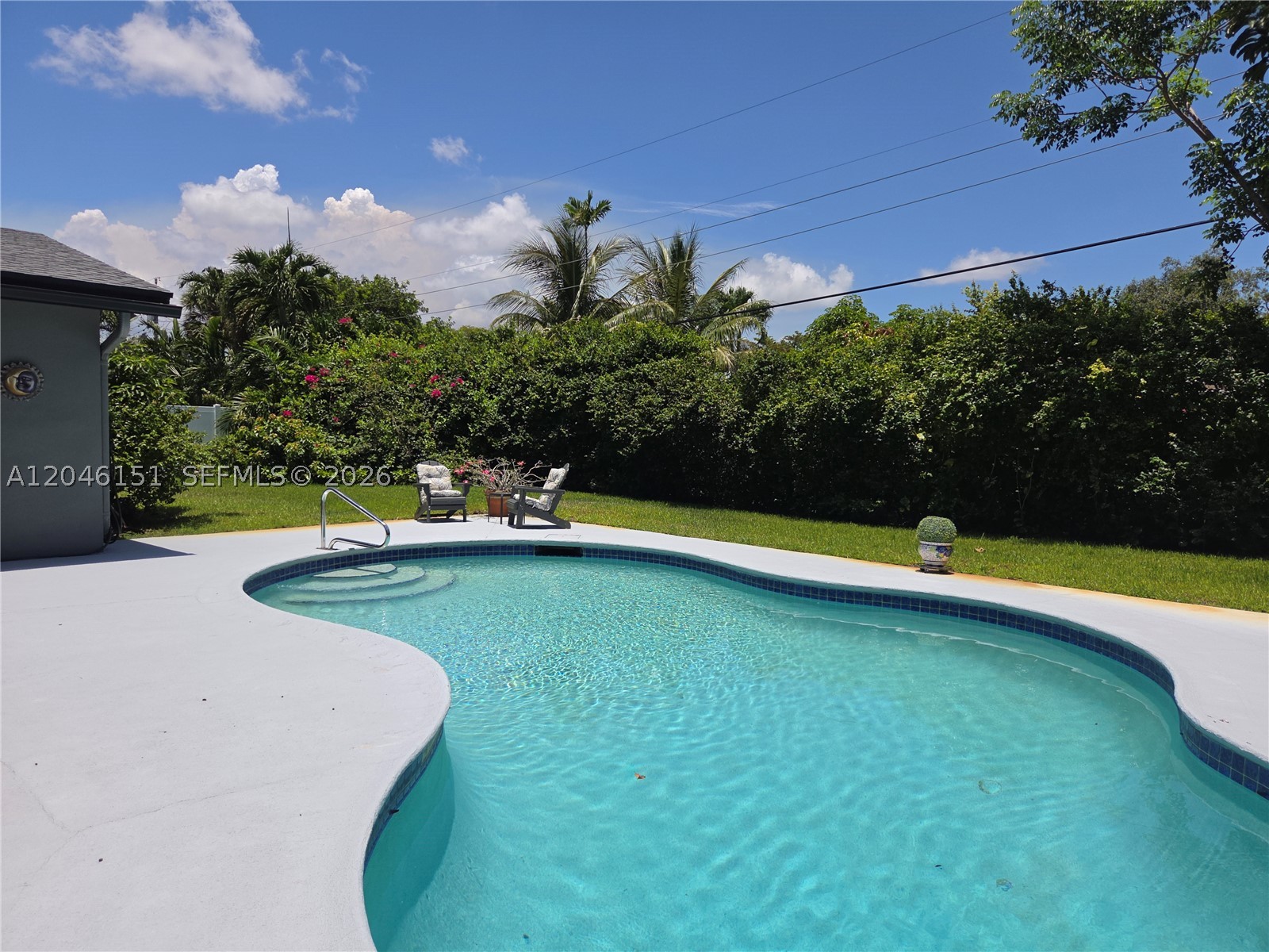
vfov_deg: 58.9
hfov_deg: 73.9
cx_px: 634
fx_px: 843
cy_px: 476
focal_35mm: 23
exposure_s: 1/2296
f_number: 1.8
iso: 25
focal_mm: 5.4
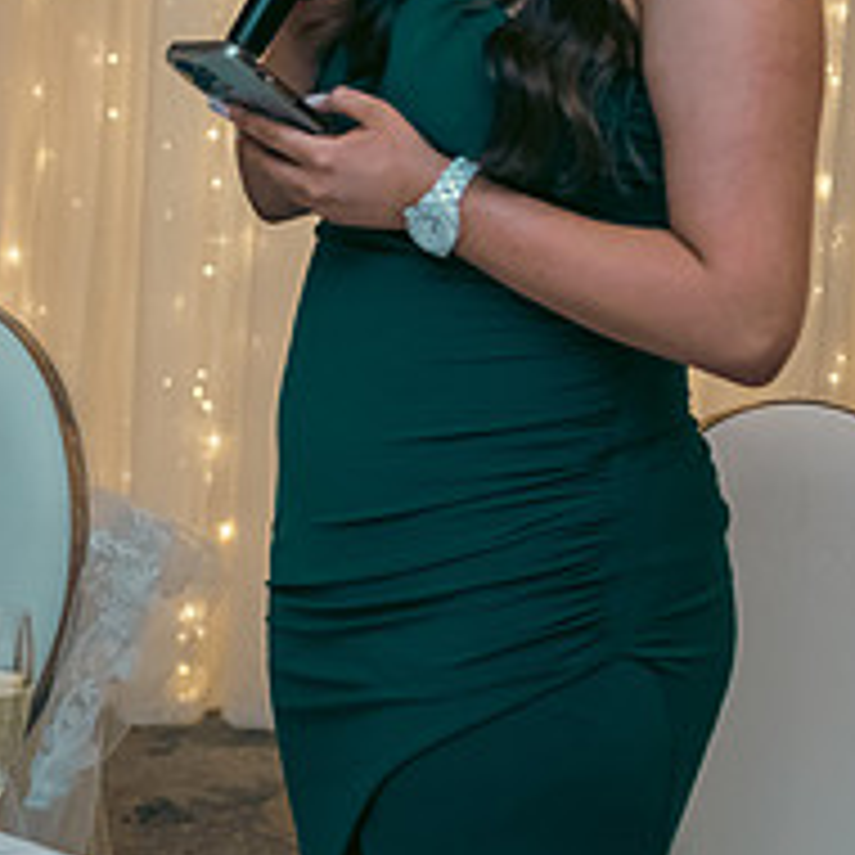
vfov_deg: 13.3
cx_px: -148
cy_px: 47
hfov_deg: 13.1
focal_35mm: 130
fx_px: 3633
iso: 800
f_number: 3.5
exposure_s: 1/160
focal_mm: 50
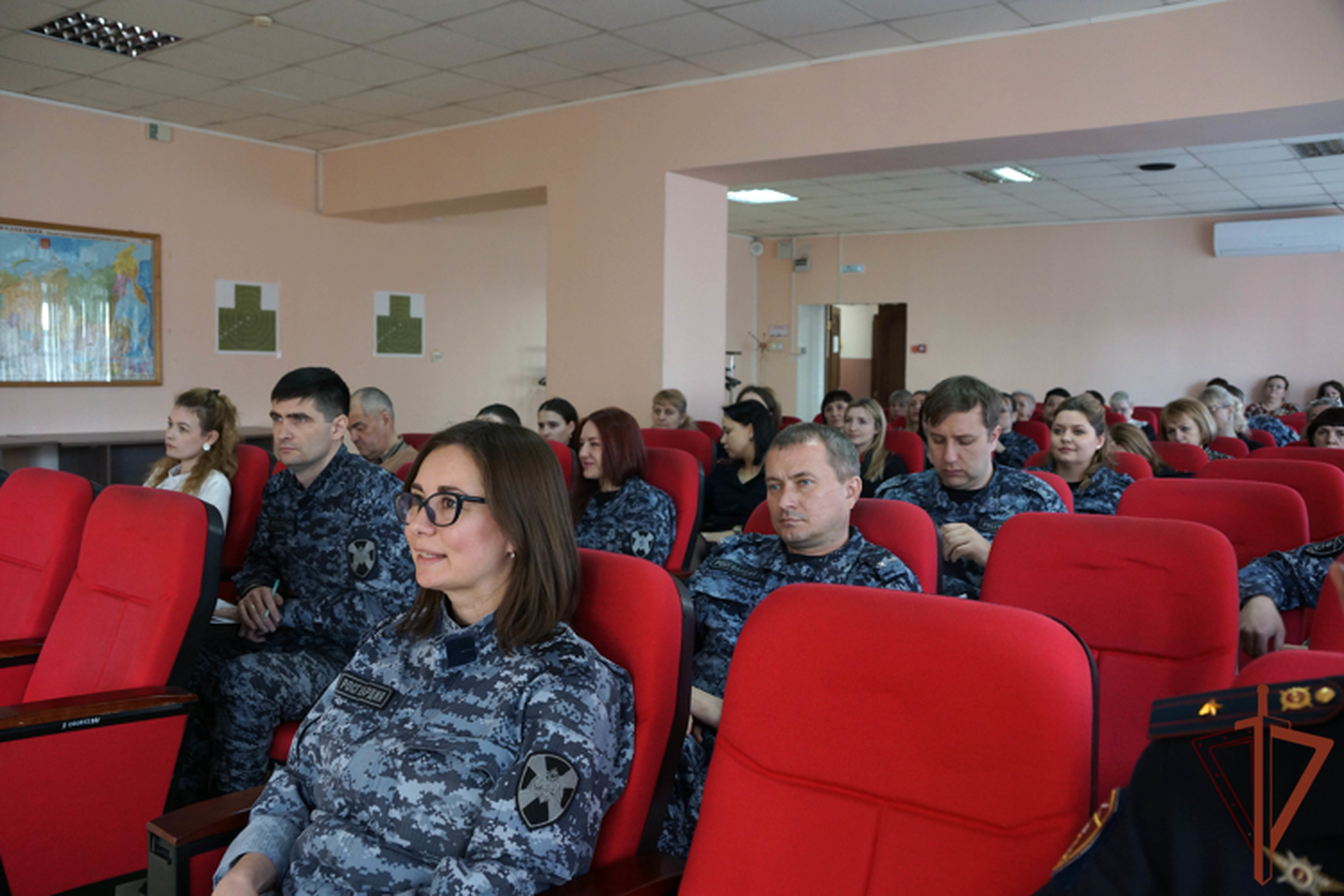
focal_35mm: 30
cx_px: 672
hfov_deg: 61.9
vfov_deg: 43.6
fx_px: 1120
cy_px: 448
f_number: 4
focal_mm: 20
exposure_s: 1/60
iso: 500
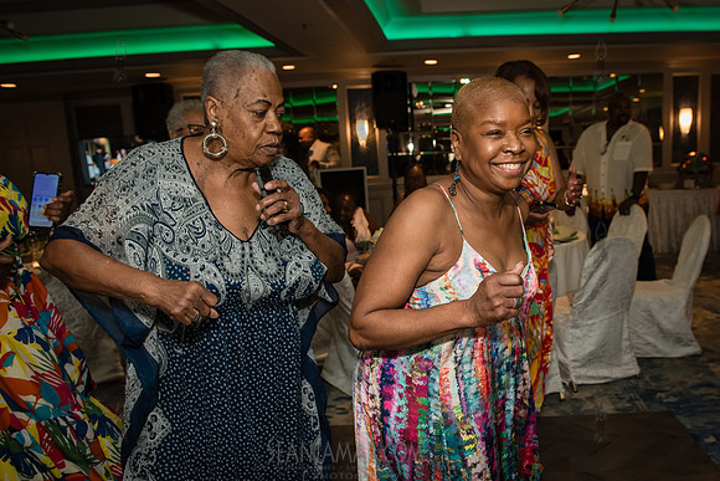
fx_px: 656
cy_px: 291
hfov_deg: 56.5
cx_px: 467
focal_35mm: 33
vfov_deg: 40.0
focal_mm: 24
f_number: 3.5
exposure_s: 1/200
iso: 1600
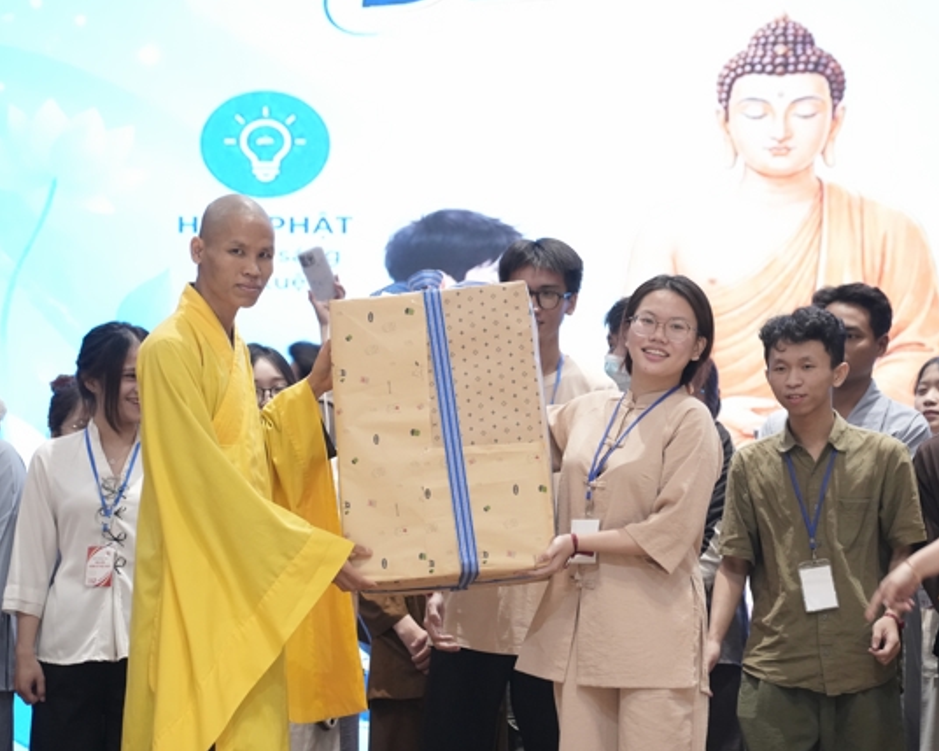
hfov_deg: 13.8
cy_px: 377
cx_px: 496
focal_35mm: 140
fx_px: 3891
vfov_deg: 11.0
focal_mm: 123
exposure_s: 1/160
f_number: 4
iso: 5000
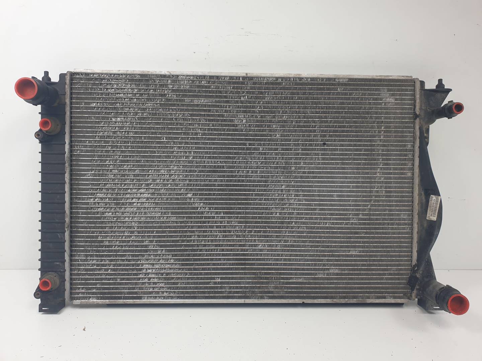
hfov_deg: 67.3
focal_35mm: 26
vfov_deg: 53.1
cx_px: 241
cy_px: 180
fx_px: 362
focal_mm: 4.3
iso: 50
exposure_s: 1/165
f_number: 2.4
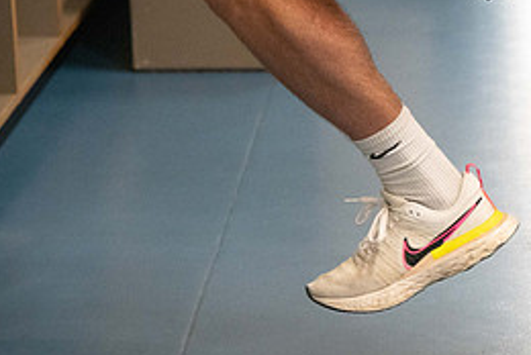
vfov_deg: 7.0
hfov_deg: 10.4
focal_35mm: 196
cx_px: 584
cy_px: 174
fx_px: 2894
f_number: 4
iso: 6400
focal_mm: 85
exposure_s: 1/500
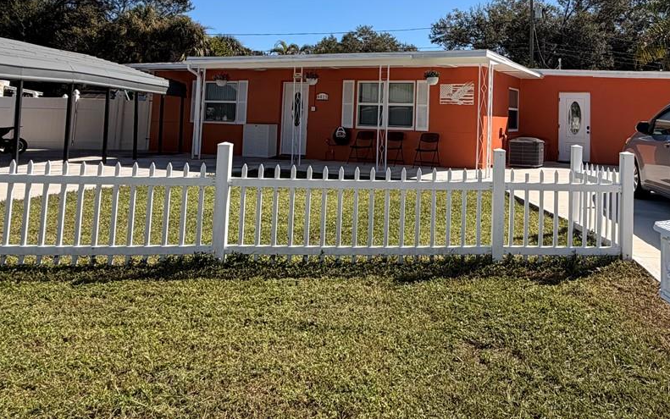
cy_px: 71
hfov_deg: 61.1
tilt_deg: +2.5
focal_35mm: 30
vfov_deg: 39.8
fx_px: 548
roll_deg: -0.8
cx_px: 457
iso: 20
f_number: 2.2
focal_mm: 2.22
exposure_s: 1/888
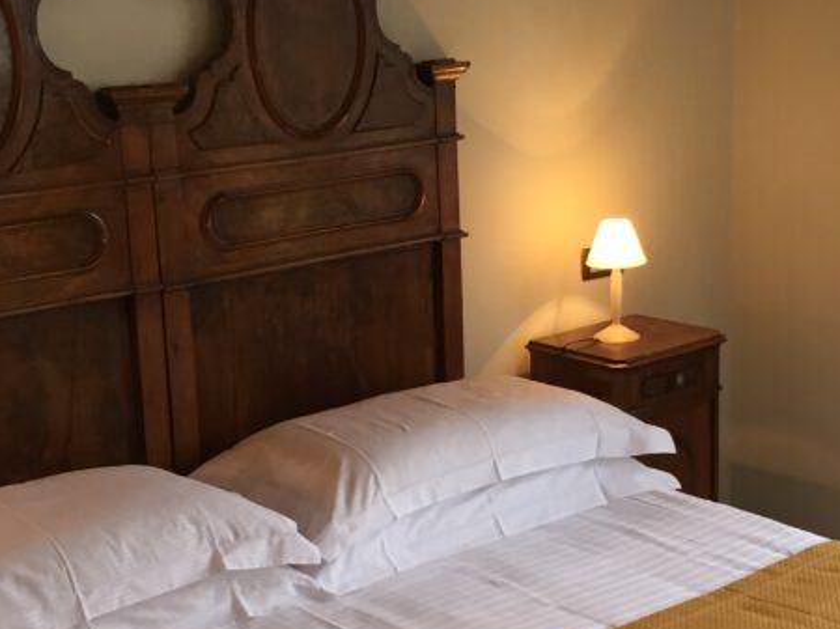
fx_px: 1601
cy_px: 388
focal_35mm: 66
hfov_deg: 29.4
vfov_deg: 22.2
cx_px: 444
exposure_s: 1/30
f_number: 2.2
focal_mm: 4.15
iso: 32
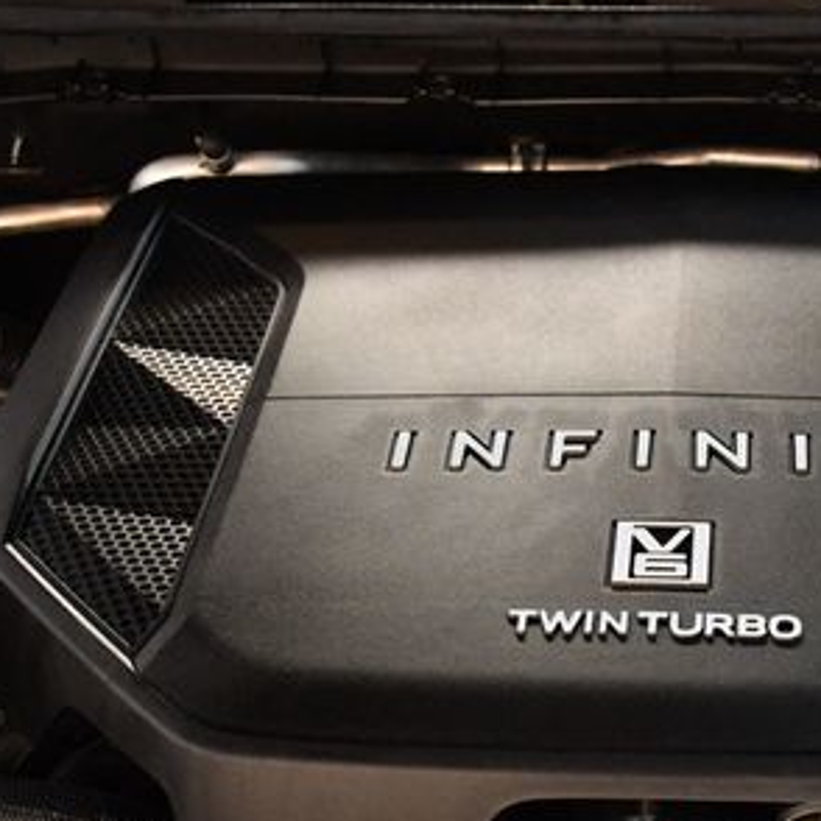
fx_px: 1932
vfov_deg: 23.9
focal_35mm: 72
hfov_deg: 23.3
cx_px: 746
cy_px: 542
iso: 8000
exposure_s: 1/60
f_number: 3.8
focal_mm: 26
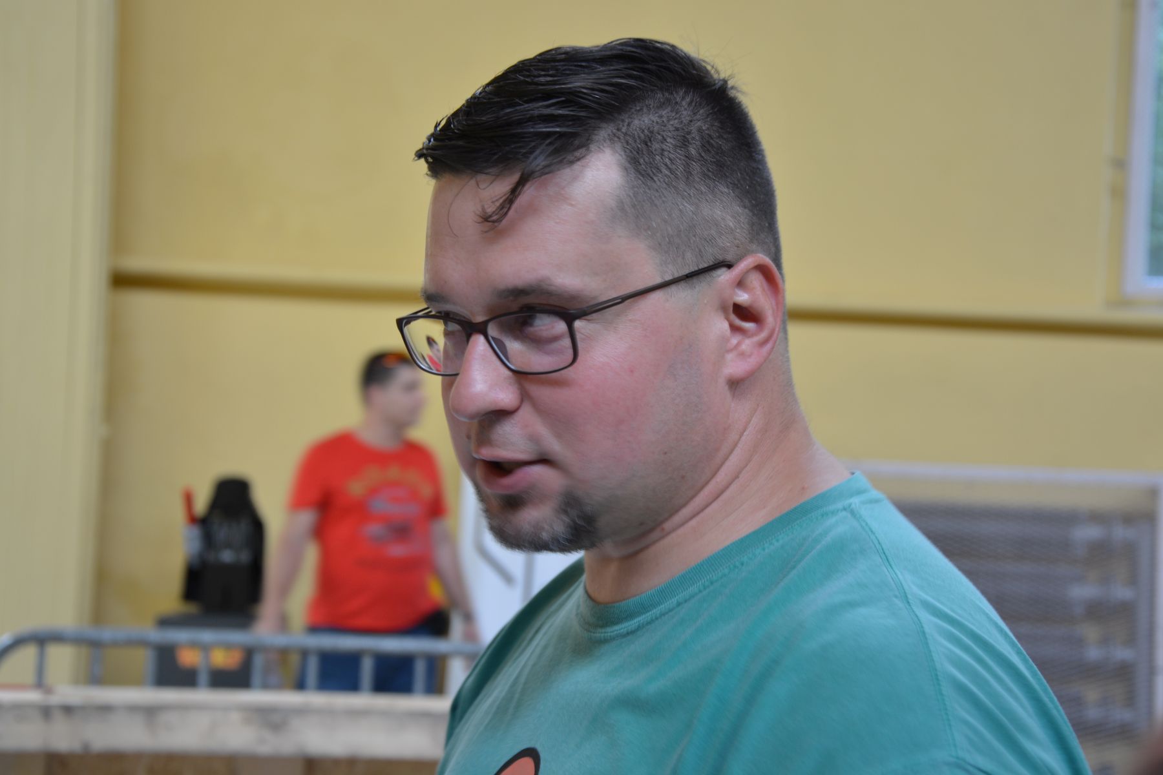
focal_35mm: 68
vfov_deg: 20.2
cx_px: 582
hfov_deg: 29.9
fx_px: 2180
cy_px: 388
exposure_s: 1/15
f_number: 5
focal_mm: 45
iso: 200
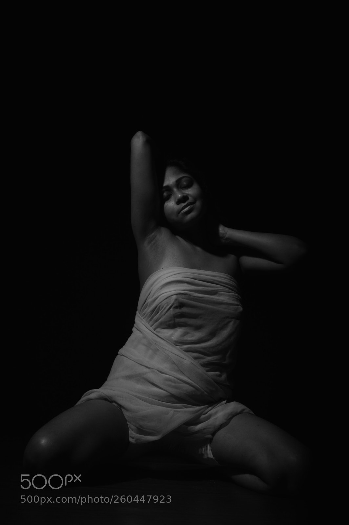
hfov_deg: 36.8
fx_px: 524
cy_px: 262
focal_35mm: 36
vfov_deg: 53.2
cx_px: 174
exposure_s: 1/250
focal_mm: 24
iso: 200
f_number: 25
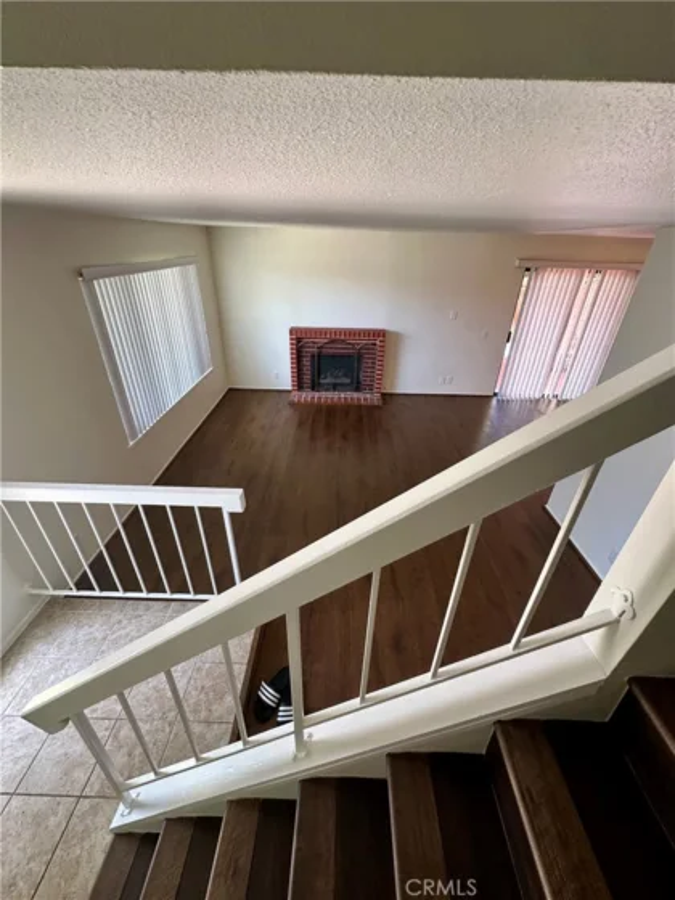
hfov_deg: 85.7
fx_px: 364
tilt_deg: -31.0
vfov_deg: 102.1
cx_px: 338
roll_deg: -2.6
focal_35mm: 14
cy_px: 450
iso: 160
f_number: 2.2
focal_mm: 2.22
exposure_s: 1/99
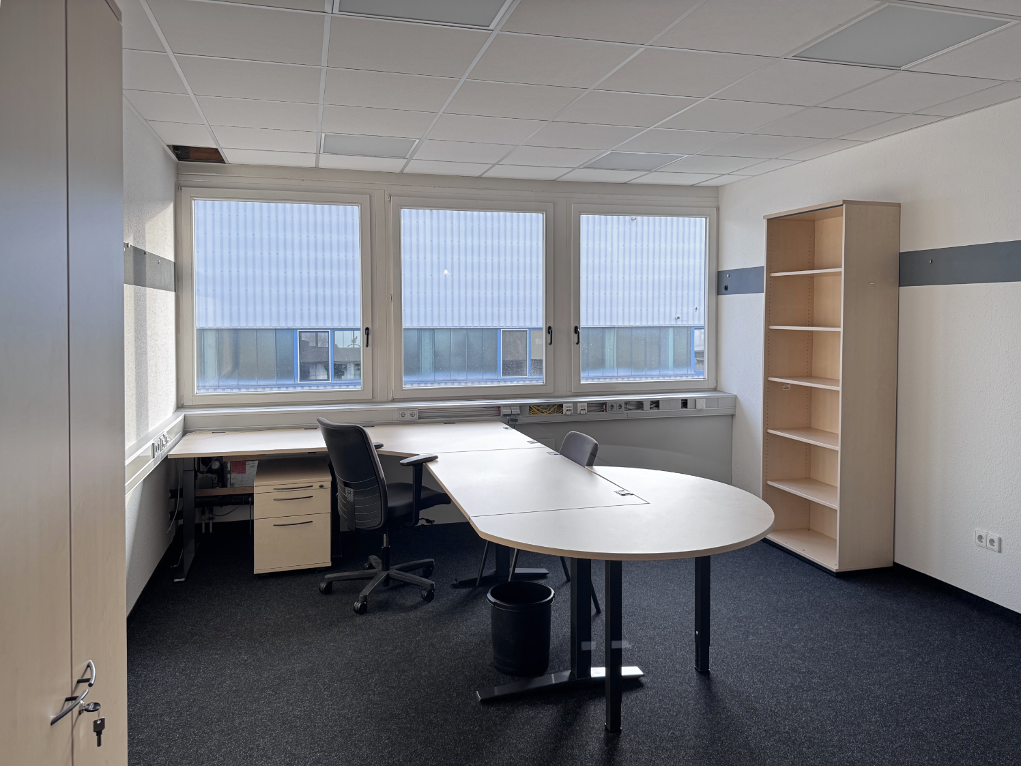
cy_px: 383
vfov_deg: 56.8
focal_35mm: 24
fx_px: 708
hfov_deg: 71.6
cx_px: 510
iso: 200
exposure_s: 1/121
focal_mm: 6.8
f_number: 1.8
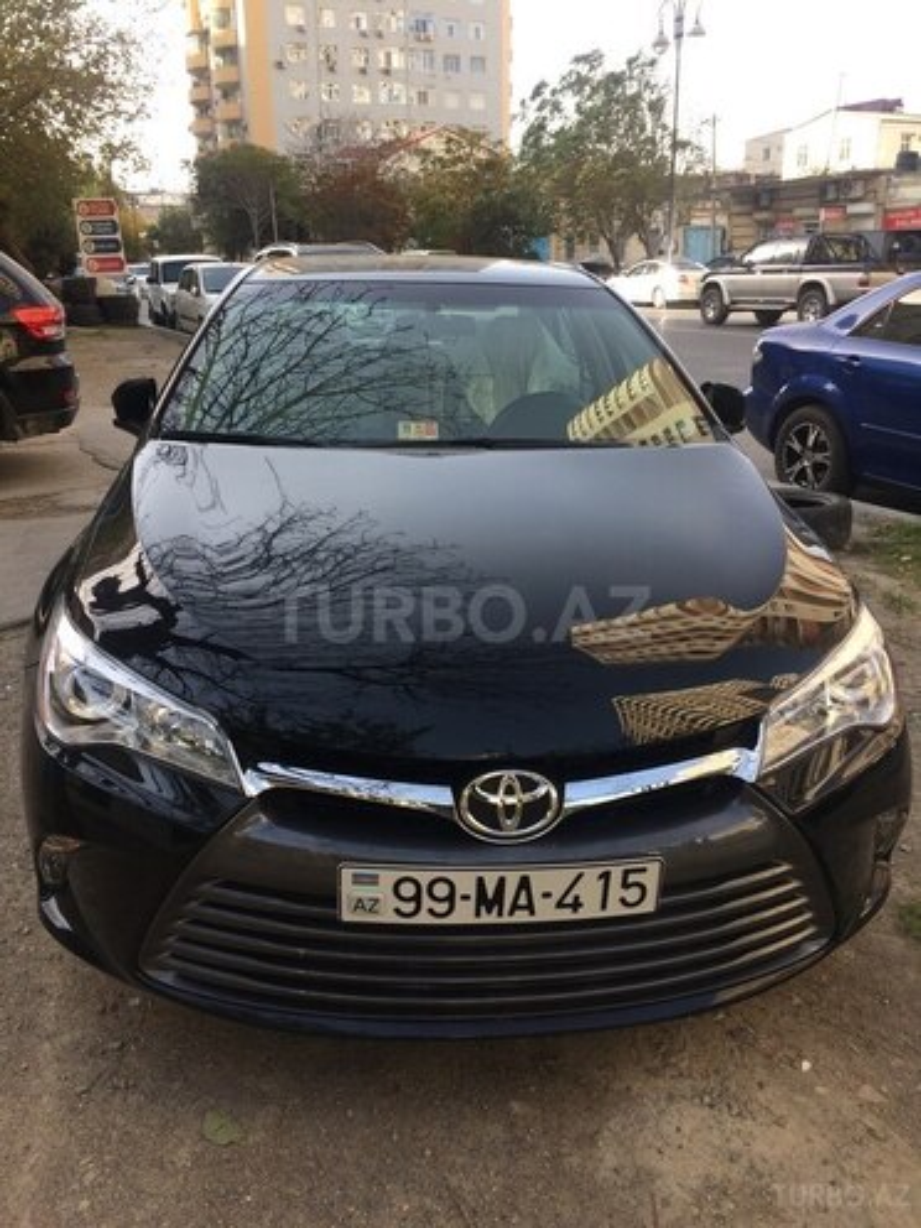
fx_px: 1029
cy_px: 614
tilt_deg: -20.3
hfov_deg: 48.2
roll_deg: +0.9
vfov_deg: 61.7
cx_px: 460
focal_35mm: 29
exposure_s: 1/432
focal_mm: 4.15
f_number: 2.2
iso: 32
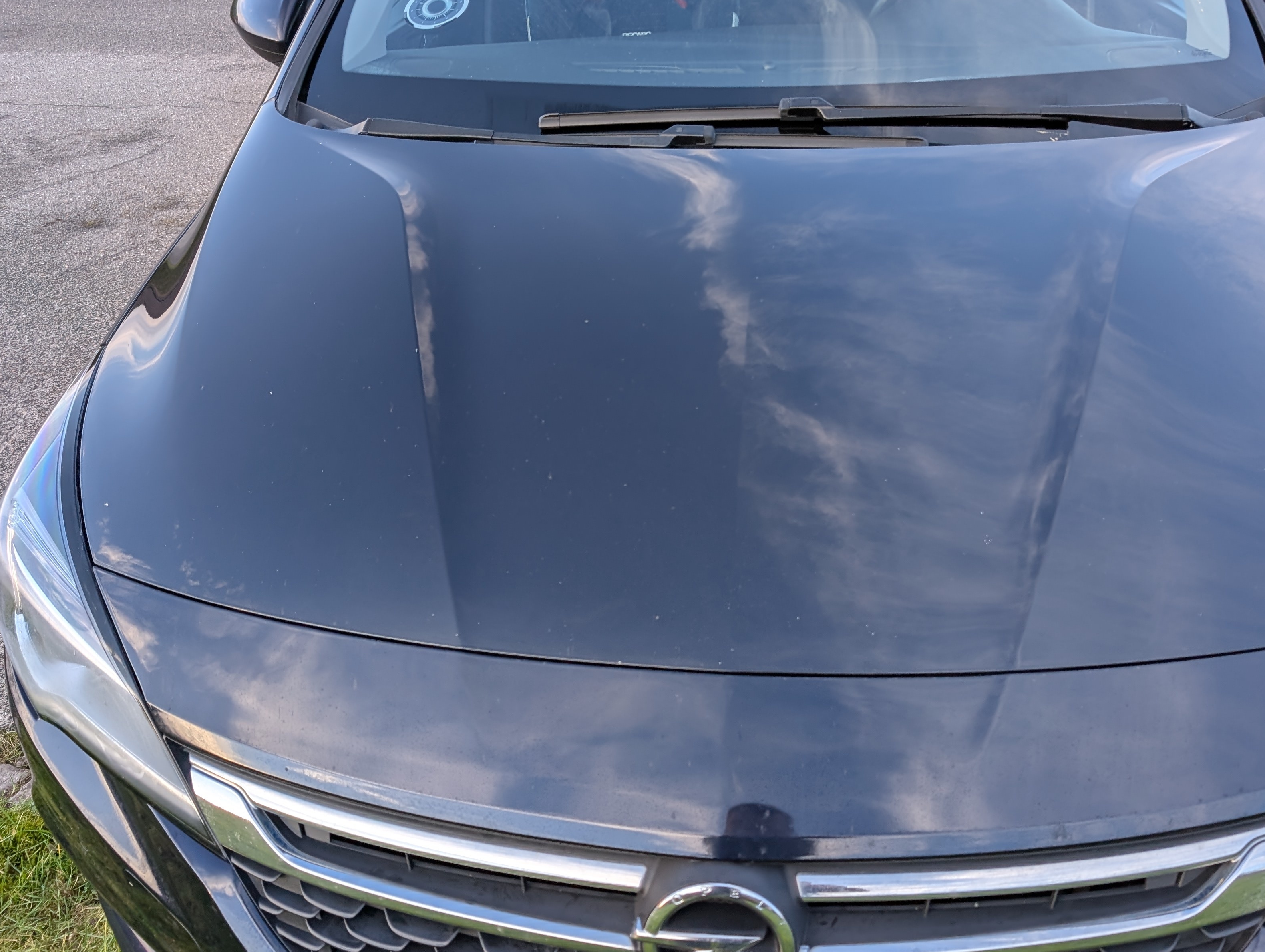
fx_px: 1134
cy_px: 473
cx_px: 666
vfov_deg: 45.5
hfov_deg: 58.3
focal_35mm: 31
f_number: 1.68
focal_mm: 6.9
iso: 23
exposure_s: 1/99.3
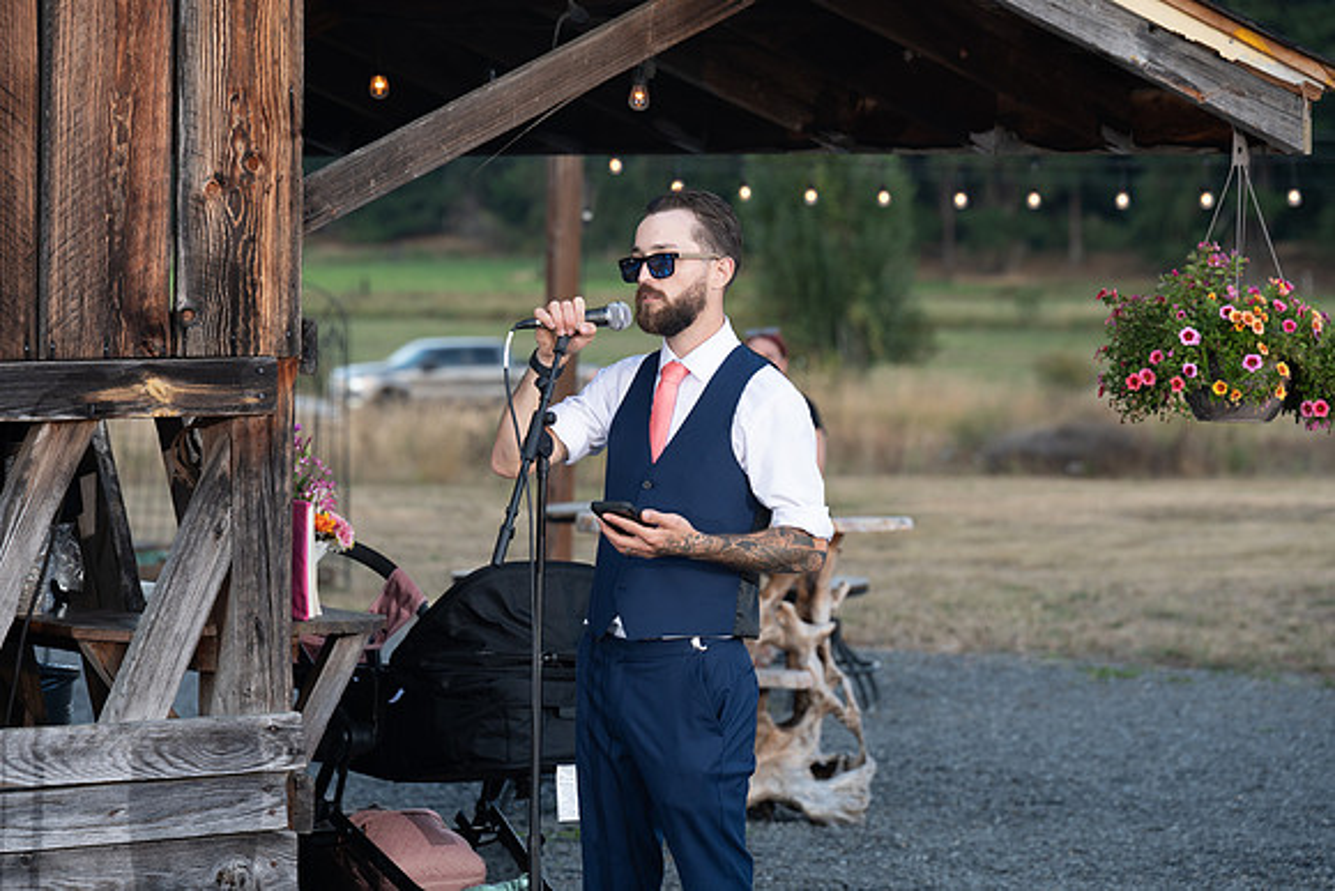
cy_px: 446
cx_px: 668
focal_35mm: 150
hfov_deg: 13.7
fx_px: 5564
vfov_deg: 9.2
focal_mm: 150
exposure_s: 1/125
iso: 320
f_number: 5.6
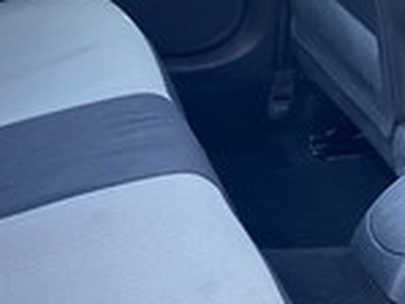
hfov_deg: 21.0
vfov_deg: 16.6
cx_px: -33
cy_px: 99
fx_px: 1042
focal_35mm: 89
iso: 125
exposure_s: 1/71
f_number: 1.8
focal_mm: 4.25
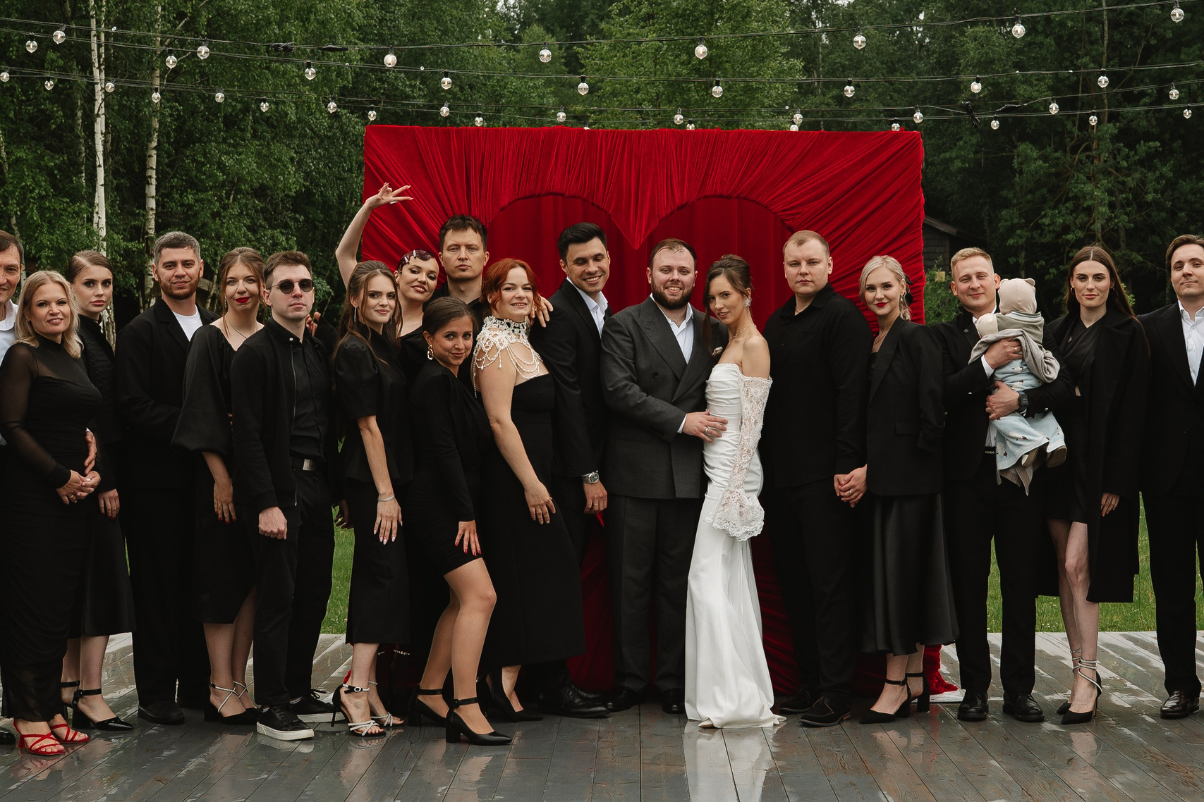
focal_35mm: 54
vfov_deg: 25.0
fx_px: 1806
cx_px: 674
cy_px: 338
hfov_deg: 36.8
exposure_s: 1/250
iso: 100
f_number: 4
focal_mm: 24
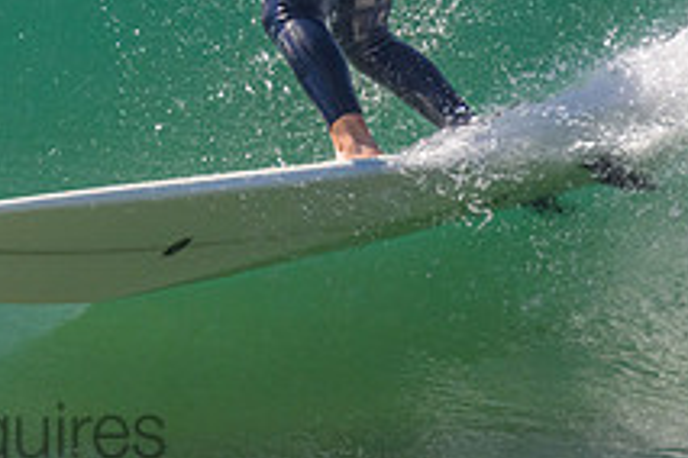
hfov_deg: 0.9
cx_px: -84
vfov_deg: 0.6
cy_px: -105
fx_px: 41544
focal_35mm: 2174
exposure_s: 1/2000
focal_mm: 800
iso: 2000
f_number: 11
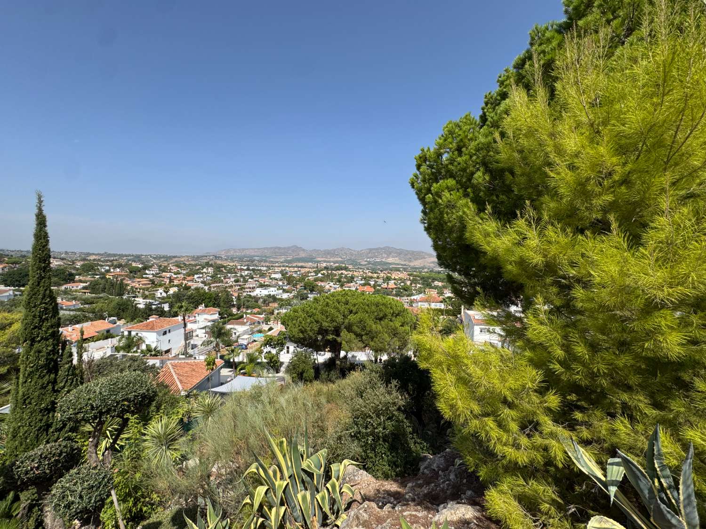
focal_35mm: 14
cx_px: 353
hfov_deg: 102.1
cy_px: 264
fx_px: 286
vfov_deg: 85.7
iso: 50
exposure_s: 1/2674
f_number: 2.2
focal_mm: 2.22
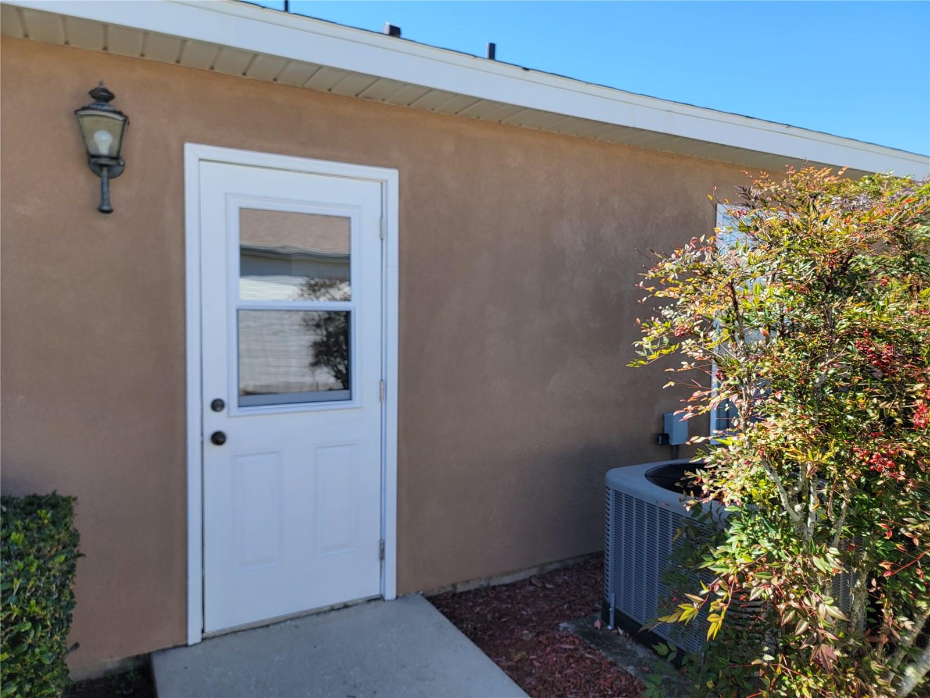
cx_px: 465
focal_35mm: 24
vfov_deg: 56.8
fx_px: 645
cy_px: 349
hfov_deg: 71.6
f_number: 1.8
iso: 16
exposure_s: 1/342
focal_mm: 6.7
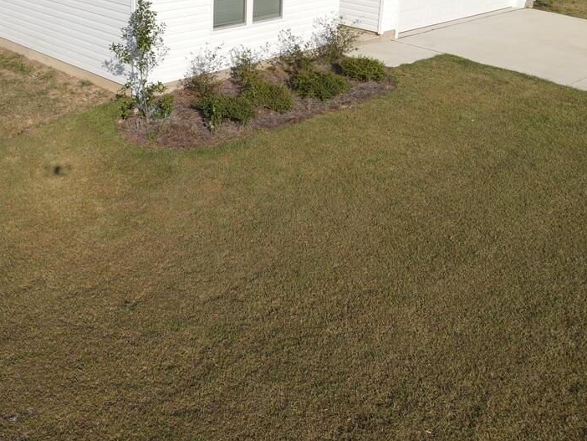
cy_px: 86
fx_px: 695
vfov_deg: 34.1
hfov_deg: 44.7
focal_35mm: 41
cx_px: 171
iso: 100
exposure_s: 1/800
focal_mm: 4.5
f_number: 2.8
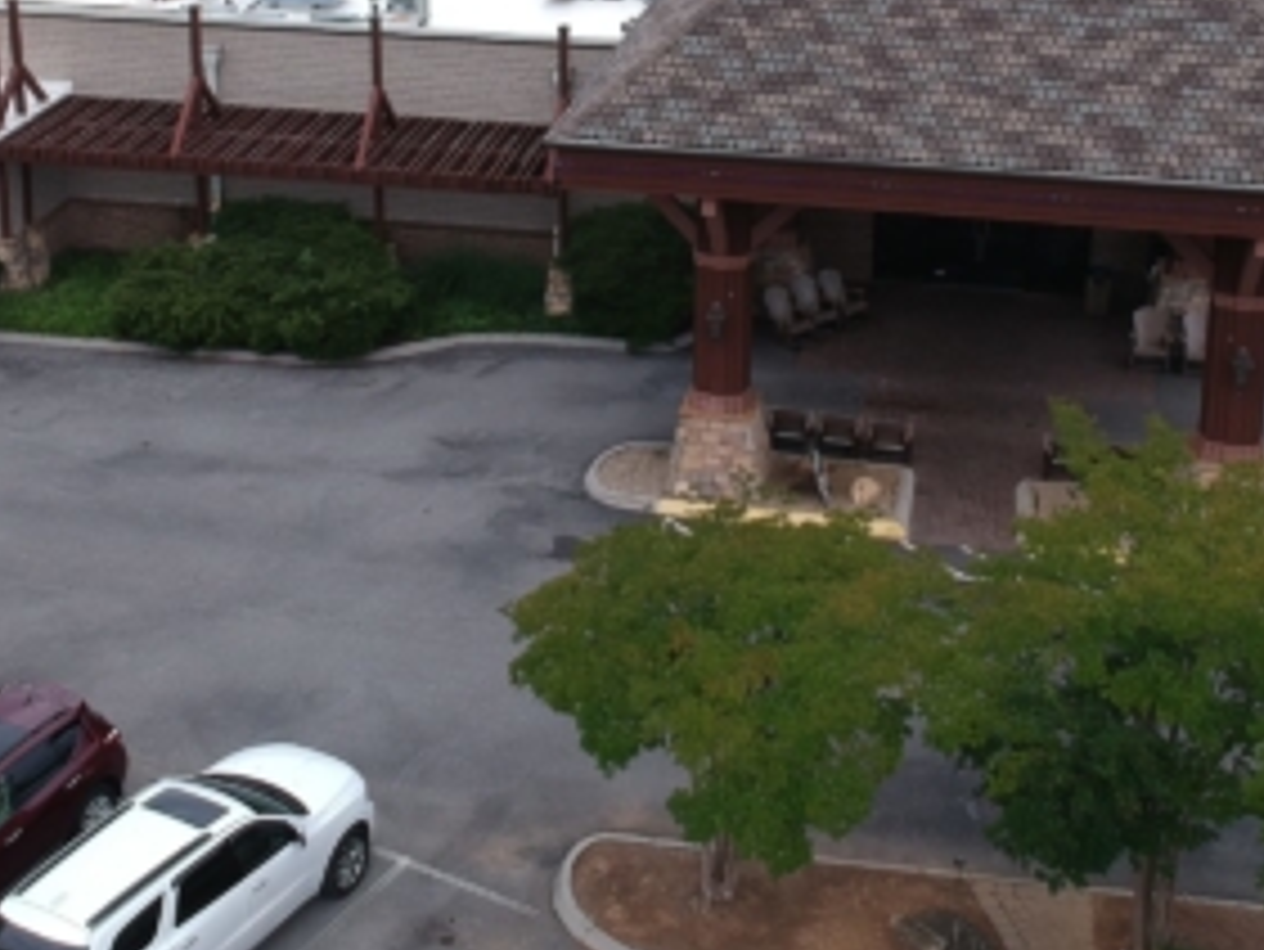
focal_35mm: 57
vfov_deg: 24.8
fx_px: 2082
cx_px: 562
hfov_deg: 33.7
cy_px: 77
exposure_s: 1/1000
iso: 100
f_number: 2.6
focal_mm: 4.49
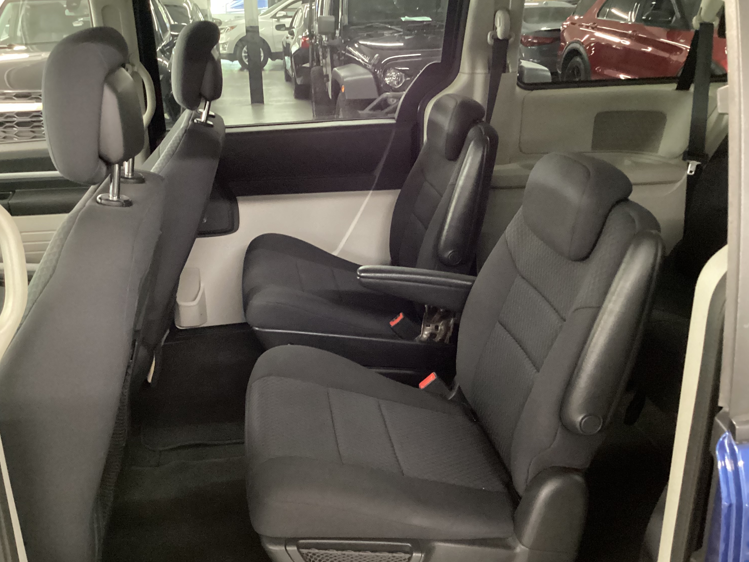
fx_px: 736
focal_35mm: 34
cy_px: 295
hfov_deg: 54.0
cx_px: 372
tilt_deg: -23.2
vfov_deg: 41.8
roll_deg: +0.4
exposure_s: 1/17
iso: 800
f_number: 2.4
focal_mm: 3.3
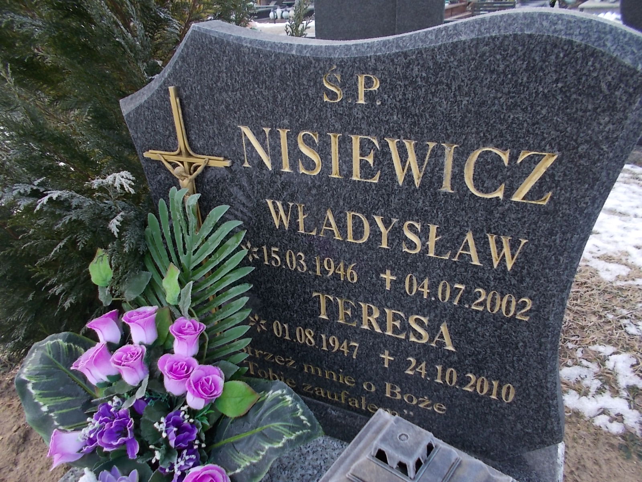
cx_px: 321
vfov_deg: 53.1
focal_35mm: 26
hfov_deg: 67.3
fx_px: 482
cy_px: 241
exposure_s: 1/125
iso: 80
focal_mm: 4.6
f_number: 3.2
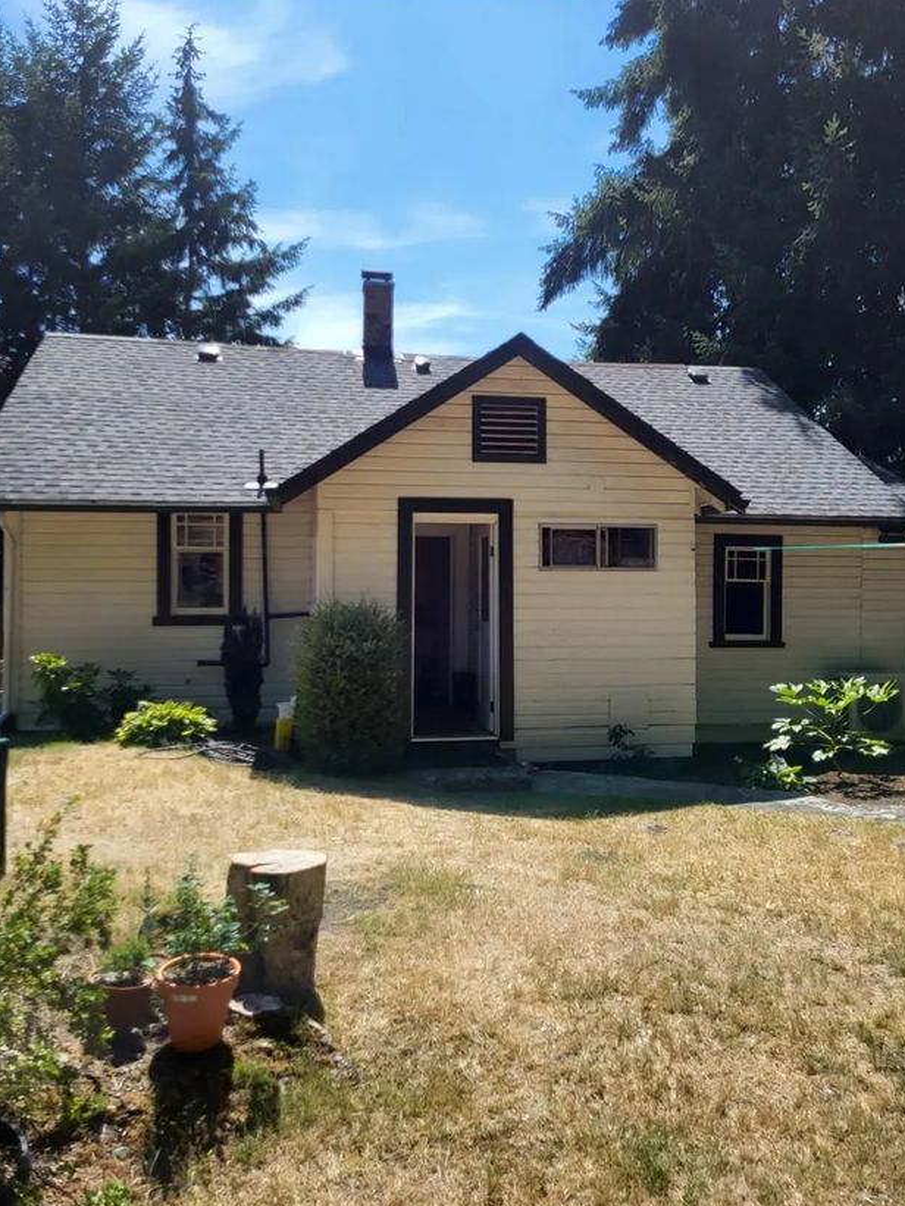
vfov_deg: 65.3
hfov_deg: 51.4
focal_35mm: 27
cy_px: 615
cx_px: 466
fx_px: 941
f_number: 1.8
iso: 40
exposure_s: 1/2005
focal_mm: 5.4
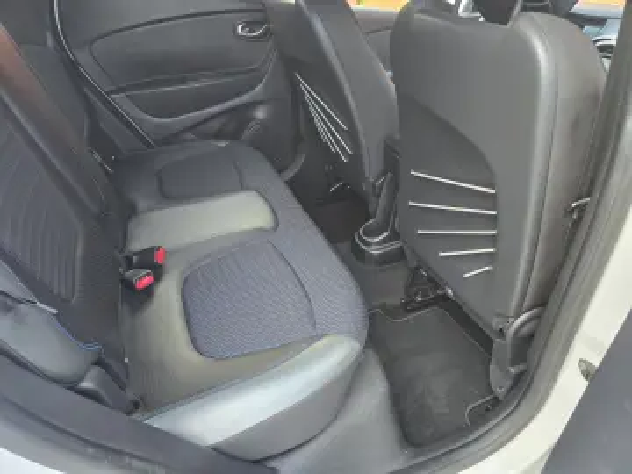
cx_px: 316
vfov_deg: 58.9
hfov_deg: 73.9
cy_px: 237
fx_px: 420
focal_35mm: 23
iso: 160
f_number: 1.7
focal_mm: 6.3
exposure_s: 1/100
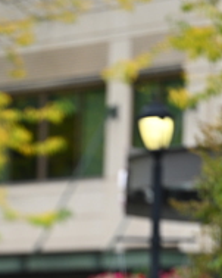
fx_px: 4488
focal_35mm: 546
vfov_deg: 3.5
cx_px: -40
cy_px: 374
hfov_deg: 2.8
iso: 640
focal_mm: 200
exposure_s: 1/1600
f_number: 2.8
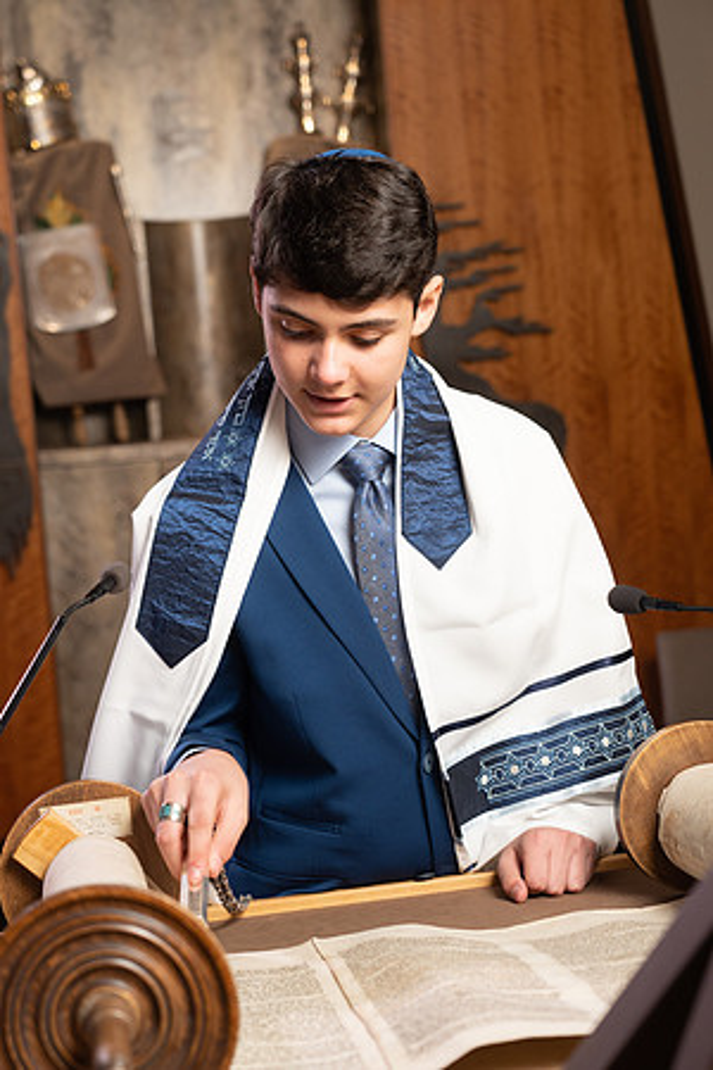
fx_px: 1604
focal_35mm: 54
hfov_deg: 25.1
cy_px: 535
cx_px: 356
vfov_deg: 36.9
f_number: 4
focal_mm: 54
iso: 500
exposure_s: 1/250
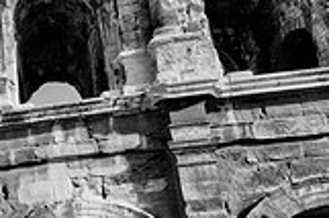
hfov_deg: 24.1
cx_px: -170
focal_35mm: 65
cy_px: 127
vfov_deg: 20.9
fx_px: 593
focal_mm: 12
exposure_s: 1/250
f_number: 8
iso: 200
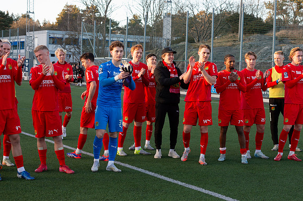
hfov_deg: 28.5
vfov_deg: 19.2
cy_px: 100
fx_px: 596
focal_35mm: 71
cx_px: 152
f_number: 6.3
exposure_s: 1/500
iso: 1400
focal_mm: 70
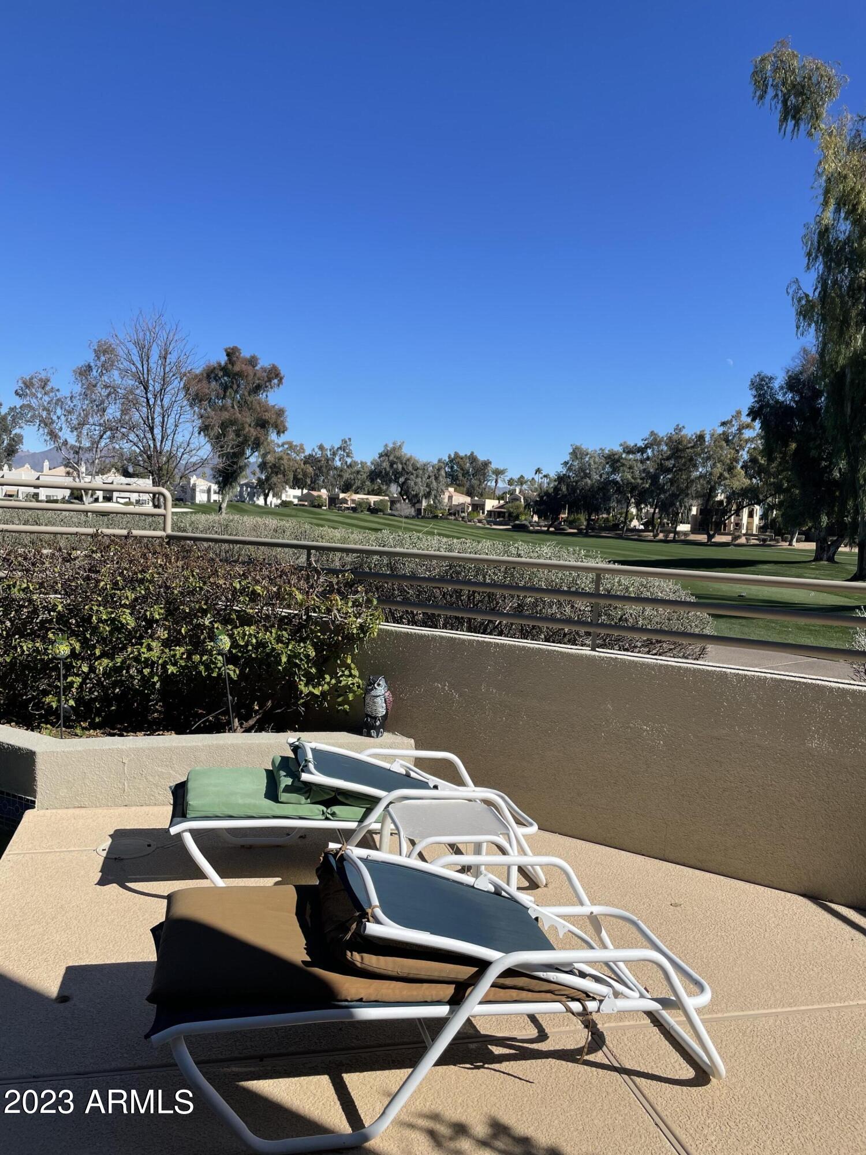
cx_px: 433
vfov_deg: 67.3
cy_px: 578
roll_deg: -2.8
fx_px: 867
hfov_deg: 53.1
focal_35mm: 26
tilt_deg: -2.7
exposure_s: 1/4292
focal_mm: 4.2
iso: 32
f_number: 1.6
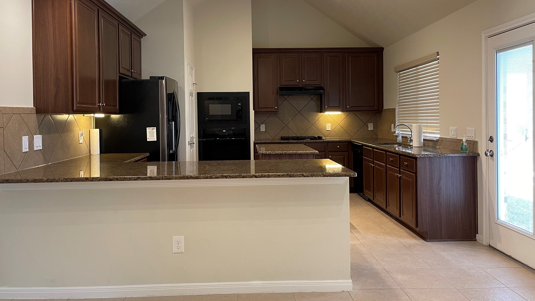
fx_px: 411
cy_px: 126
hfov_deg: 66.1
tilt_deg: -1.8
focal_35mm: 29
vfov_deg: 40.1
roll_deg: +0.5
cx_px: 263
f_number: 1.6
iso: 160
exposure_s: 1/60
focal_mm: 5.1
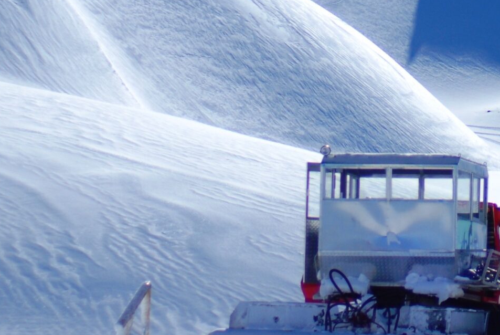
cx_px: 530
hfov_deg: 7.3
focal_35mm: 282
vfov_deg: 4.9
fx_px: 3921
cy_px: -60
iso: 200
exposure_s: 1/4000
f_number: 4
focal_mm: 70
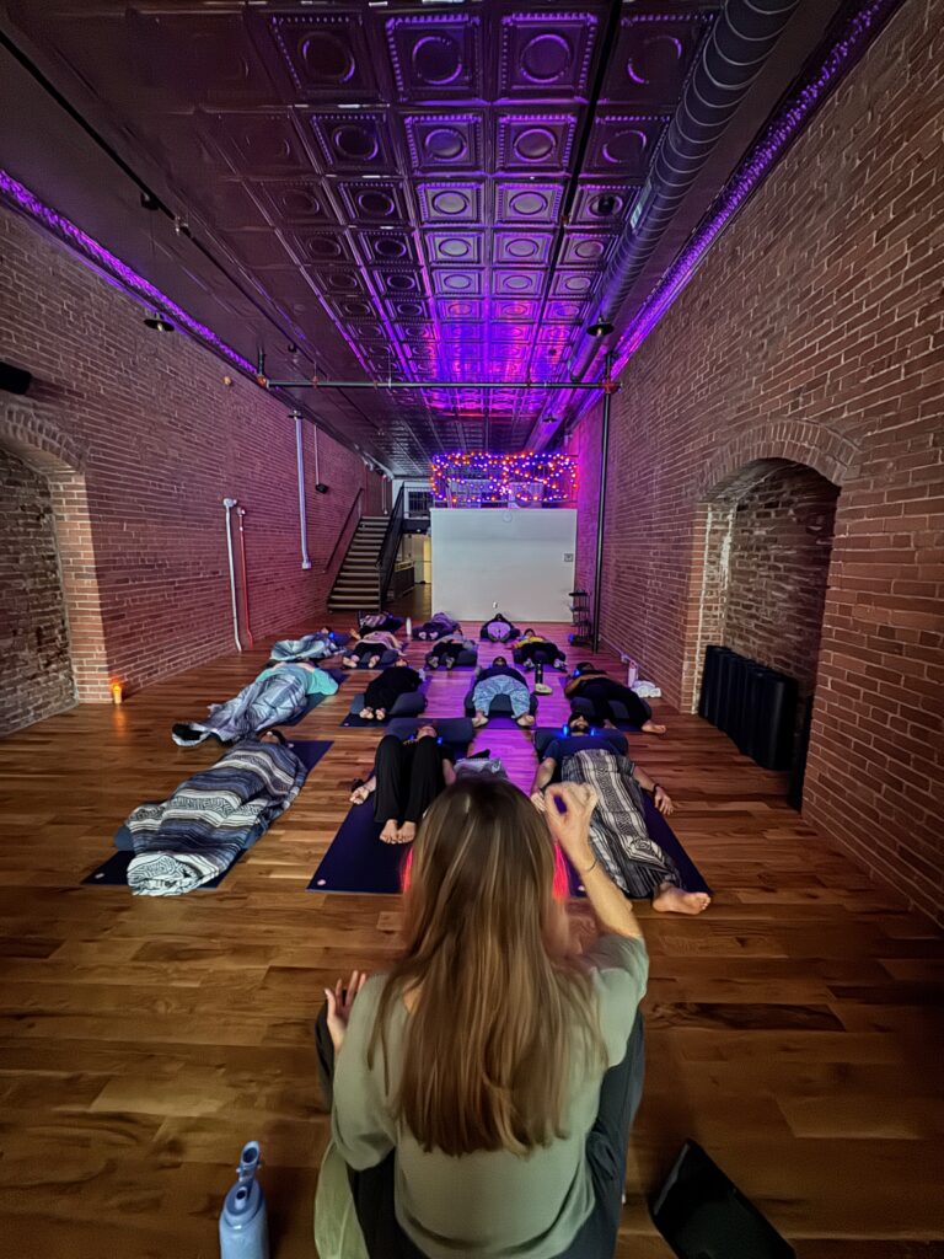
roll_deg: +0.1
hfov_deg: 85.7
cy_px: 630
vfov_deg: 102.1
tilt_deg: -10.3
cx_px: 472
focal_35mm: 14
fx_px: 509
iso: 2000
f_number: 2.2
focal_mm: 2.22
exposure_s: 1/13
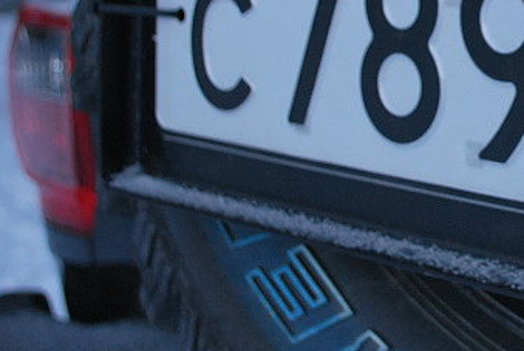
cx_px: 703
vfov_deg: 11.0
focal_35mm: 124
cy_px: 16
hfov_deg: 15.6
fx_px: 1813
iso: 560
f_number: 4.8
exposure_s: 1/30
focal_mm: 29
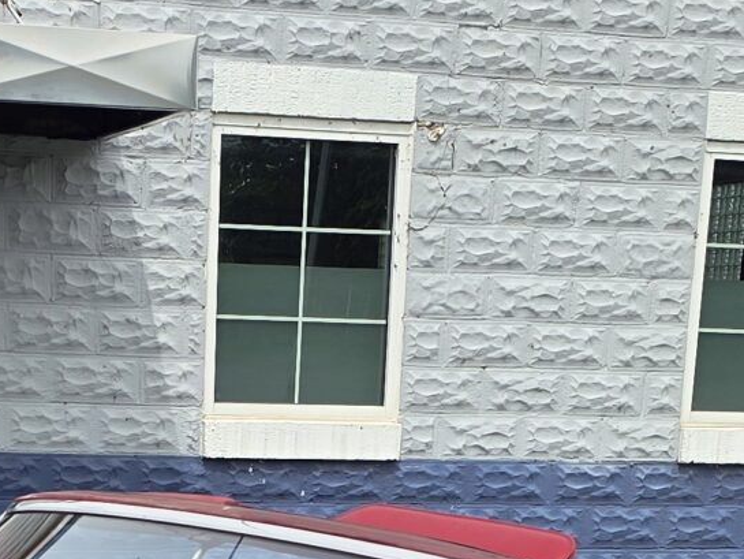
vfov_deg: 12.4
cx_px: 177
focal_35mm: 108
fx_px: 2322
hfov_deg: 18.1
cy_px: 1044
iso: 12
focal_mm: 6.3
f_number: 1.7
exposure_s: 1/574
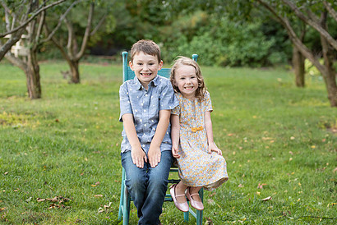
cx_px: 205
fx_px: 927
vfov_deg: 13.8
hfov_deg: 20.6
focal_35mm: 99
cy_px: 106
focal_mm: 70
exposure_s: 1/250
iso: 400
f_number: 2.8
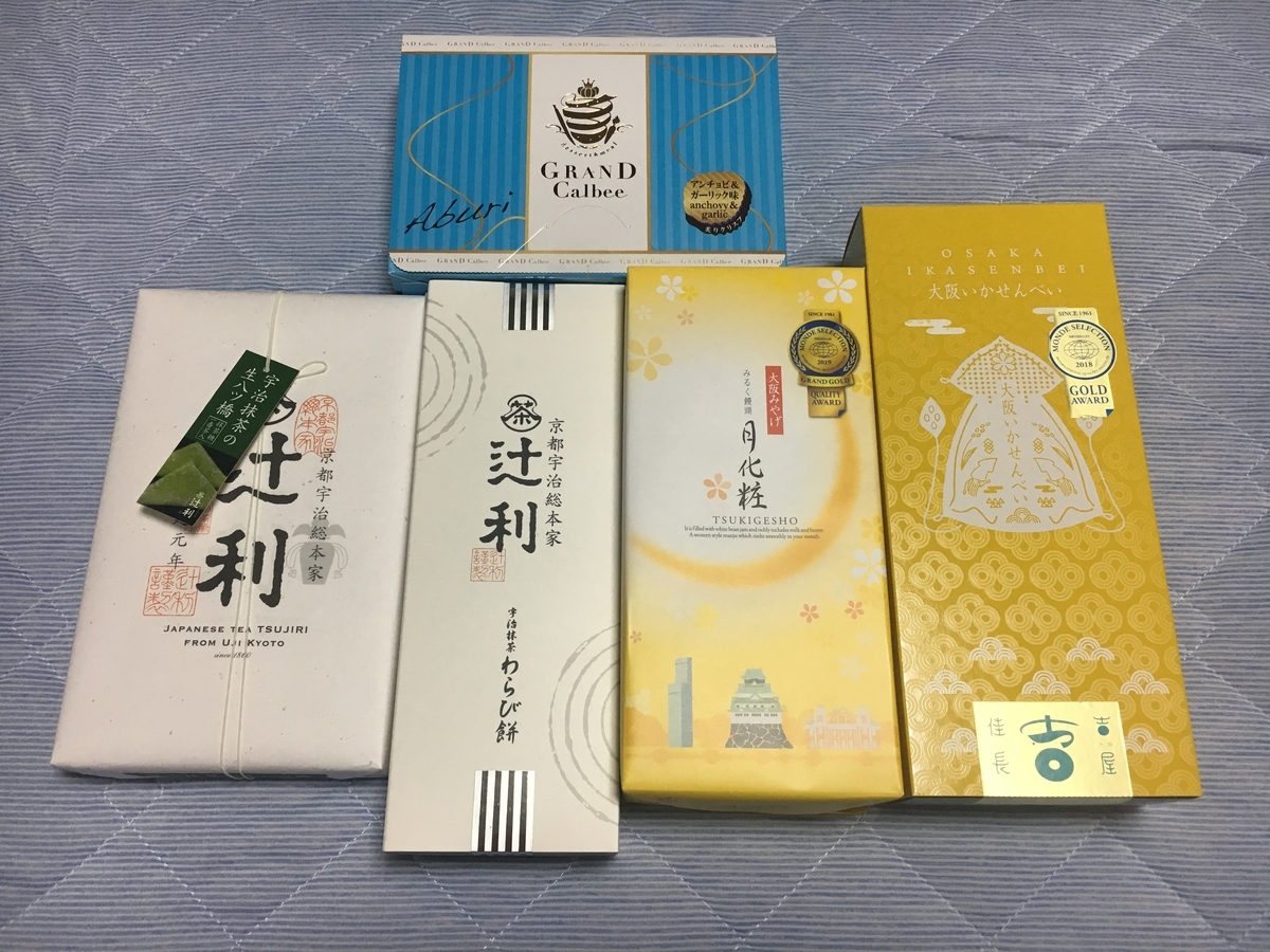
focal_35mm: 29
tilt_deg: -69.7
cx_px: 635
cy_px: 476
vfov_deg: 48.2
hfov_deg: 61.7
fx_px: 1064
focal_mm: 4.15
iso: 32
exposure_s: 1/30
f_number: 2.2
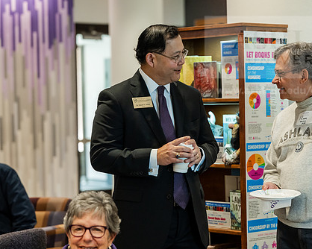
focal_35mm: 116
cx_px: 182
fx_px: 1071
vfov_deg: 13.3
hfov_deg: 16.6
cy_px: 106
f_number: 3.2
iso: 2000
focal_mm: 89
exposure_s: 1/200
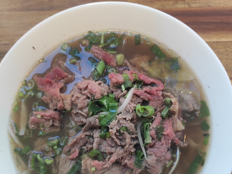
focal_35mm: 36
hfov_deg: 51.4
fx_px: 241
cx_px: 122
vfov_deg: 38.9
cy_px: 122
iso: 145
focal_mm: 5.43
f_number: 1.89
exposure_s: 1/50
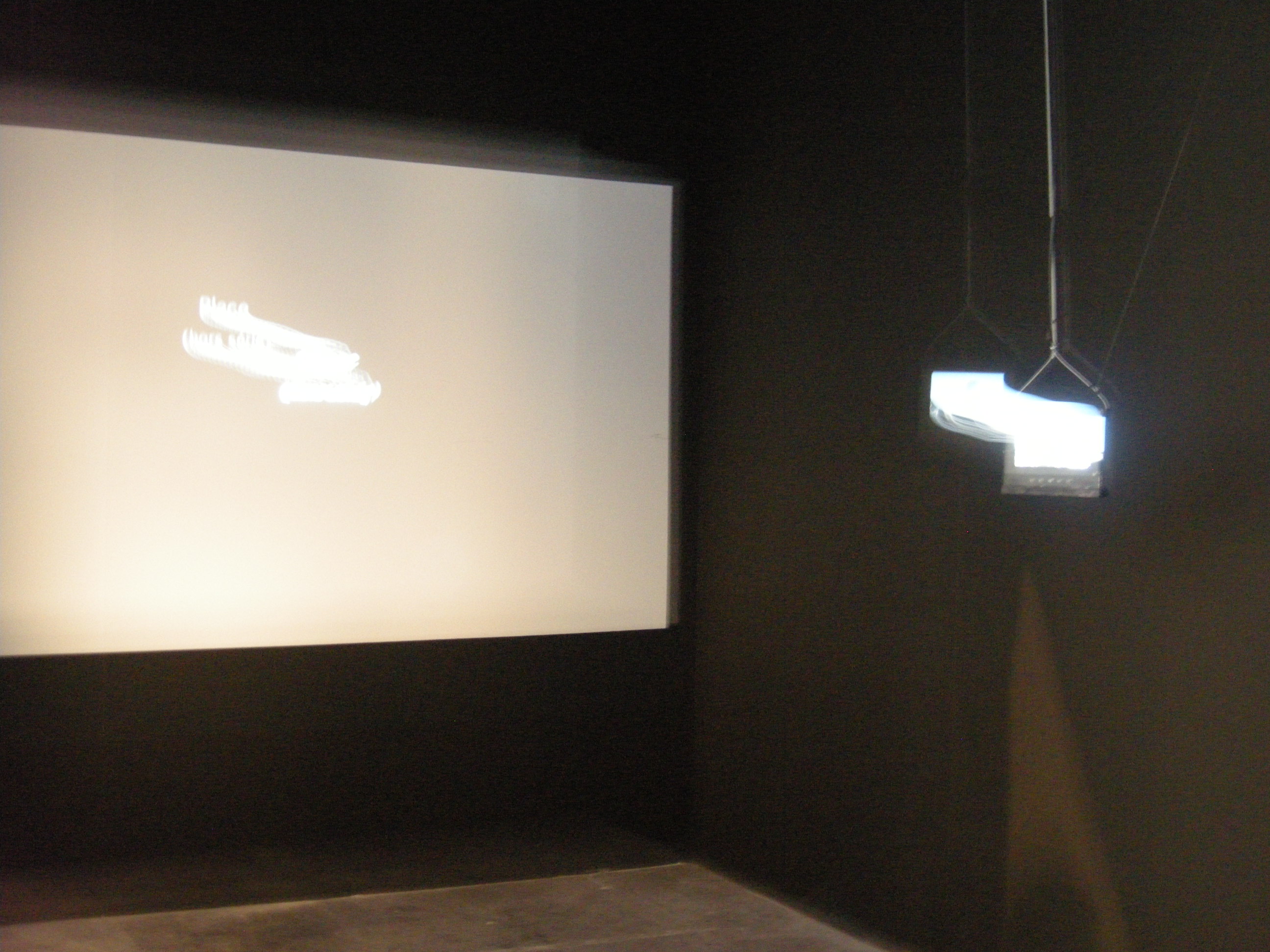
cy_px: 476
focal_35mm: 47
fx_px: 1724
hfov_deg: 40.4
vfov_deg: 30.9
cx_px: 635
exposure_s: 1.29
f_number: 3.1
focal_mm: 10.1
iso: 800
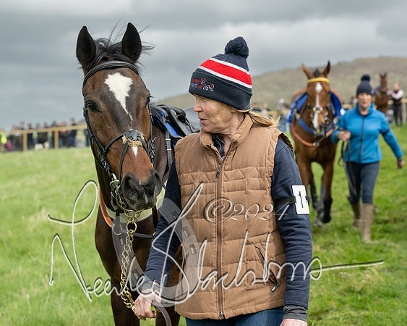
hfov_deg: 24.2
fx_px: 949
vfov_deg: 19.4
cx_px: 204
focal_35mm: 79
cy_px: 163
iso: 400
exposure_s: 1/1250
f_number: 5
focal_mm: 70
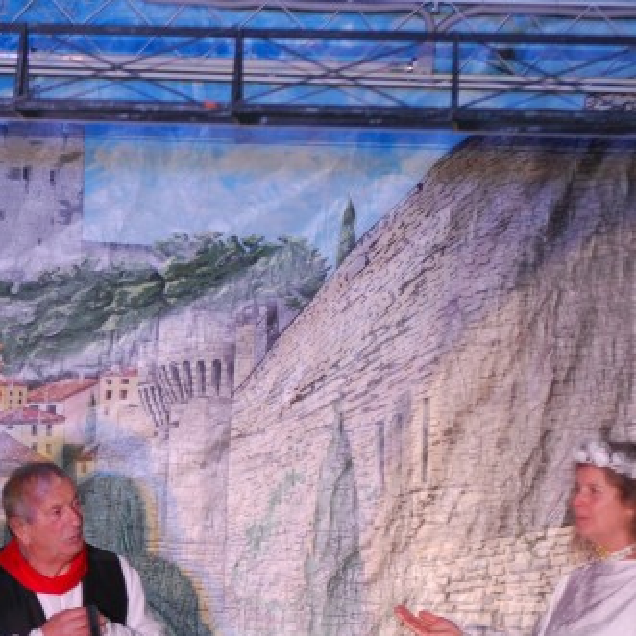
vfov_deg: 7.9
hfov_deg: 7.9
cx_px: 54
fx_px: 4615
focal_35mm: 222
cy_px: 470
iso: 560
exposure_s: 1/60
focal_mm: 72
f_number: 4.2
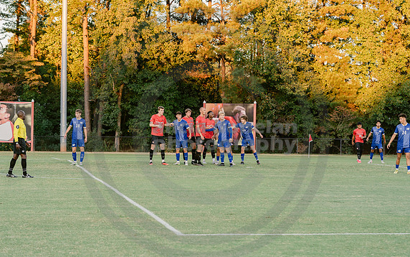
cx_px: 203
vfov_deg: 14.1
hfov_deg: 22.3
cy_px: 135
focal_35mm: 93
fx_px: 1040
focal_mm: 90
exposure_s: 1/250
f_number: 4.5
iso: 640
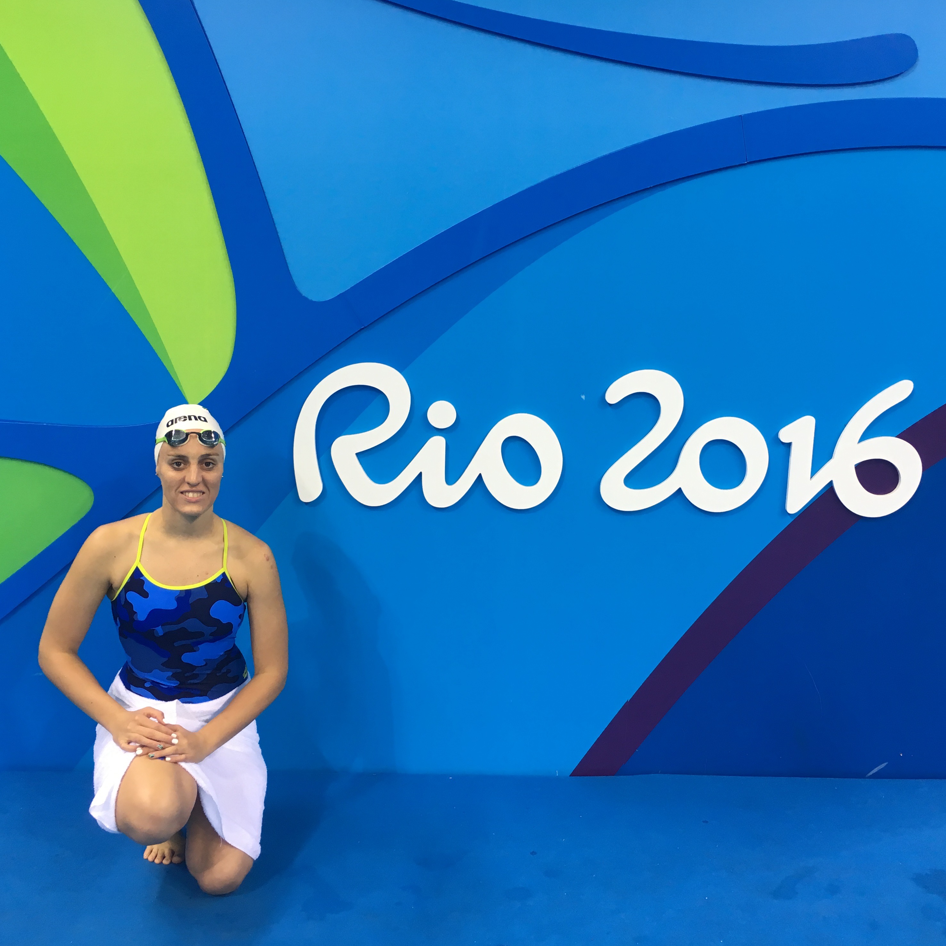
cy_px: 478
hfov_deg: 47.2
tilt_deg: -10.9
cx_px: 487
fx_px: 1082
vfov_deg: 47.2
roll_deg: -1.6
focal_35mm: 35
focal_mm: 4.15
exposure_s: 1/40
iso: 25
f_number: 2.2
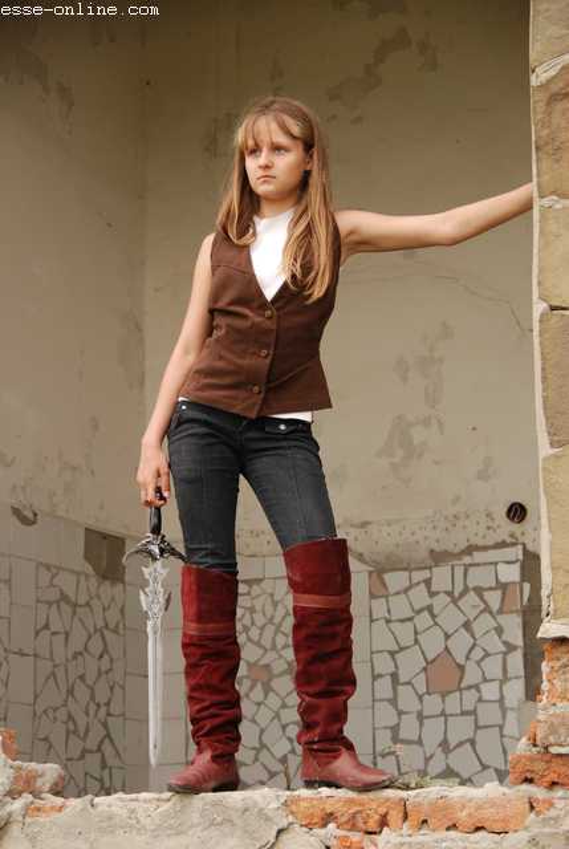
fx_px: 2480
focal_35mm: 105
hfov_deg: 13.1
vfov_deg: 19.4
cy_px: 424
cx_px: 284
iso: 320
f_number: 5.3
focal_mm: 70
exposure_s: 1/200
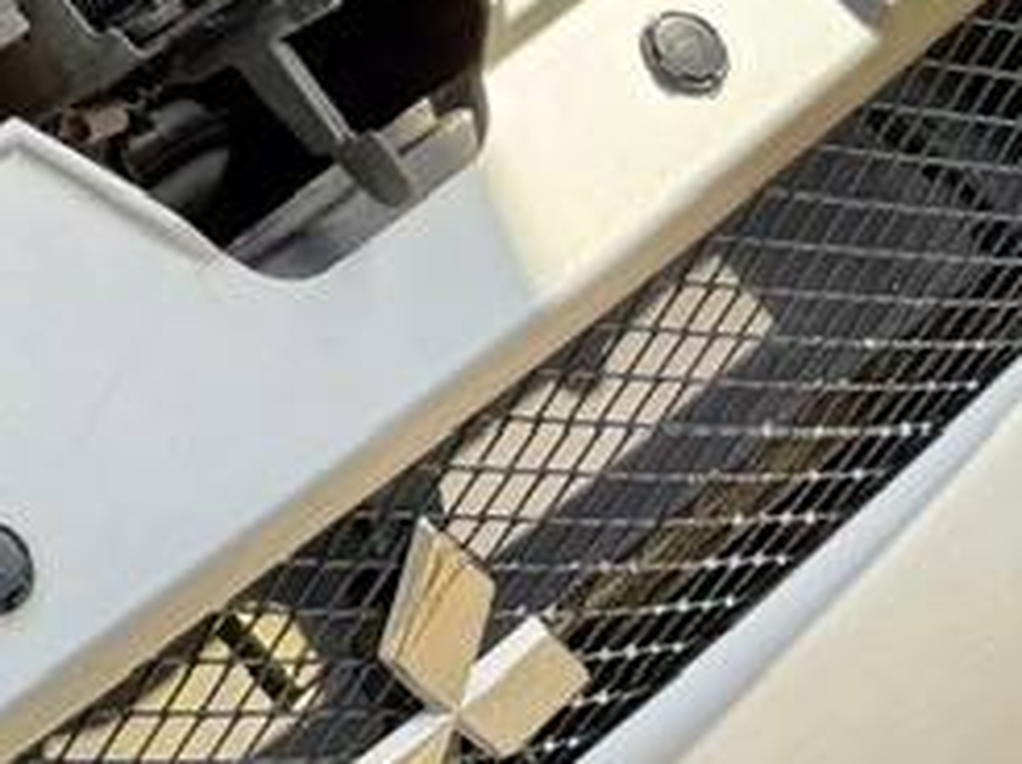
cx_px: -1334
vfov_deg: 10.6
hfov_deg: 12.7
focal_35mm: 125
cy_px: -893
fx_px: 3687
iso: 100
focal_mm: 6.76
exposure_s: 1/584
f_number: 1.78
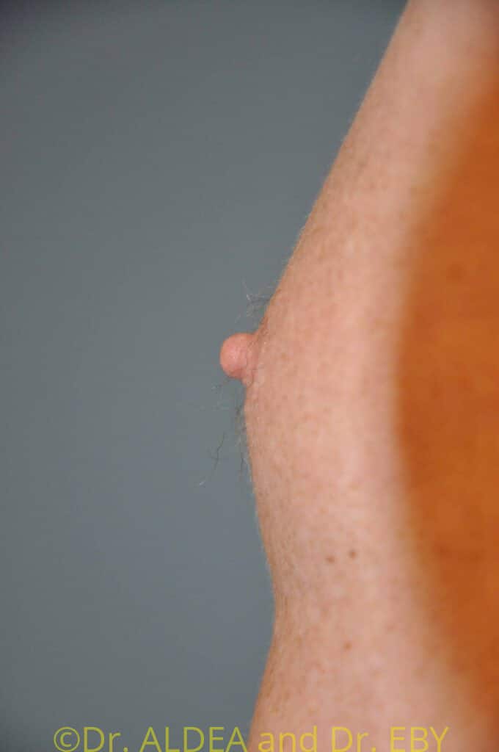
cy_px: 376
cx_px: 250
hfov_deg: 8.7
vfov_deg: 13.1
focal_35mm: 158
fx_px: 3283
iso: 800
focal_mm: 105
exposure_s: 1/60
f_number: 5.6
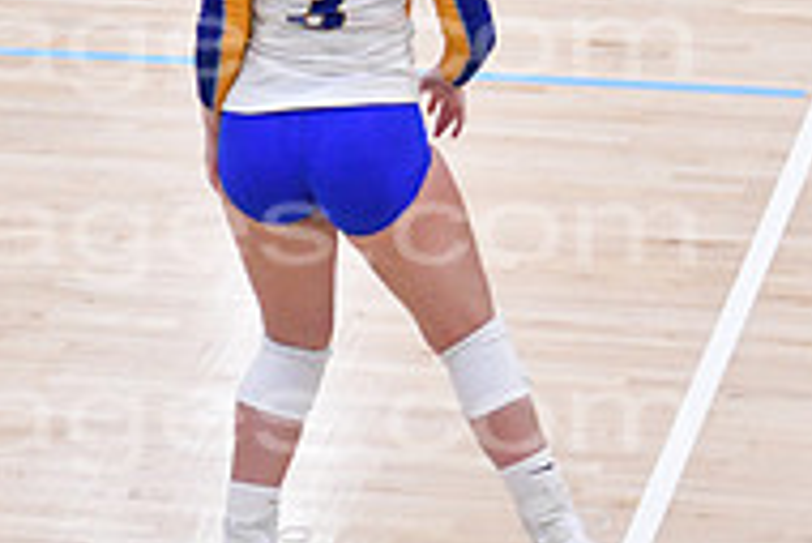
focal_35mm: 344
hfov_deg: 5.9
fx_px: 7754
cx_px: -274
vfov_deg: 4.0
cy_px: -233
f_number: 3.2
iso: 6400
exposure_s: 1/1000
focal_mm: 75
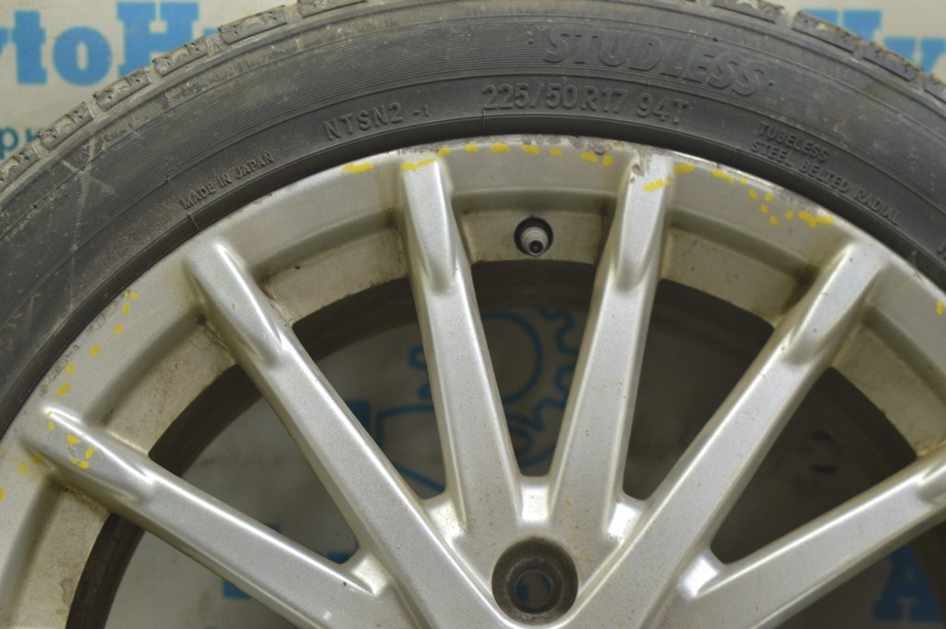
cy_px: 314
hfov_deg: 29.3
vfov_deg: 19.7
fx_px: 1812
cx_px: 473
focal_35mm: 69
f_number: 5.6
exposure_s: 1/20
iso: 400
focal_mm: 46
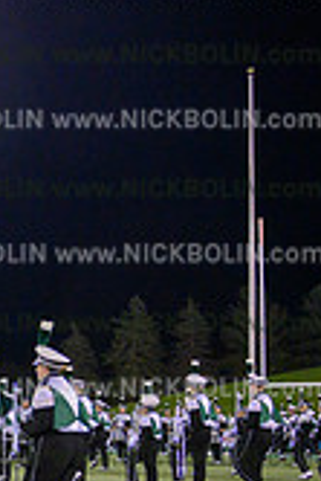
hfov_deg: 12.3
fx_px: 1281
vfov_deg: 21.0
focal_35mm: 96
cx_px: -356
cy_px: 390
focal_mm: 27.5
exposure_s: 1/800
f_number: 4
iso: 5000
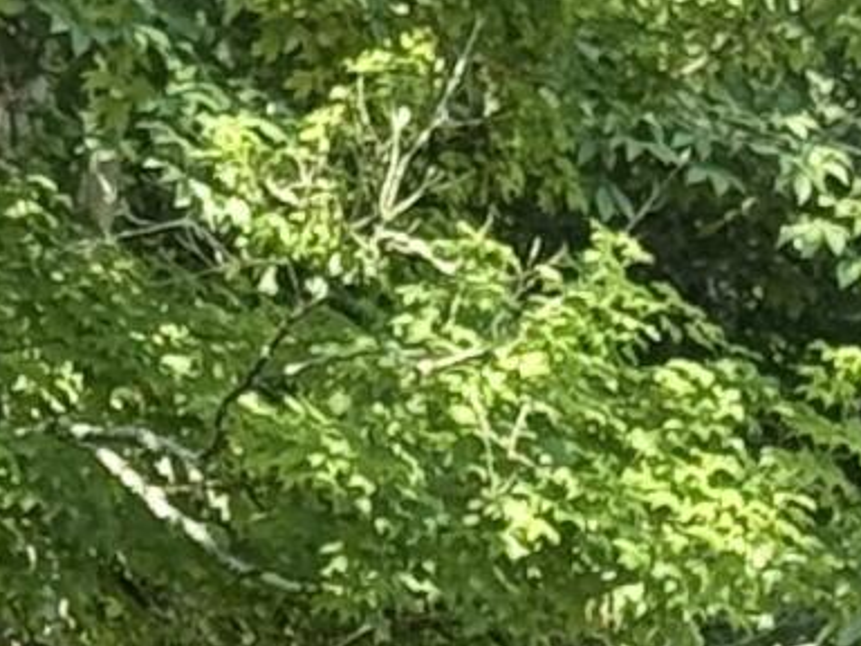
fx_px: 9327
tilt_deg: +1.4
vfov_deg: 3.8
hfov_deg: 5.2
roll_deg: -1.6
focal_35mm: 375
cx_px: -881
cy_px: 2254
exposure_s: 1/284
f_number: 1.78
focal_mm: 6.76
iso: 64
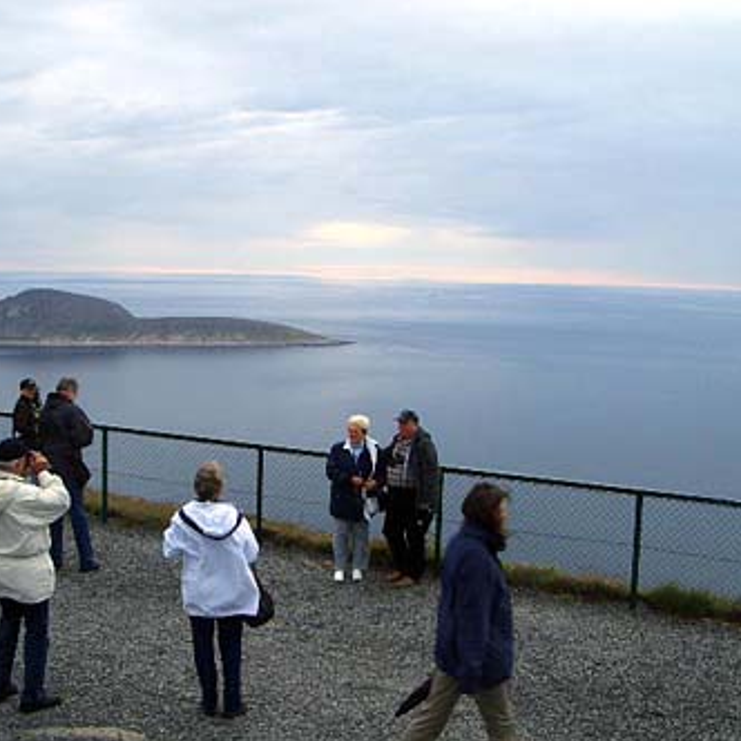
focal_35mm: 42
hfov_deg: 40.0
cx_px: 395
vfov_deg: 40.0
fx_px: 1017
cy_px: 375
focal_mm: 5.8
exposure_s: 1/100
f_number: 4.3
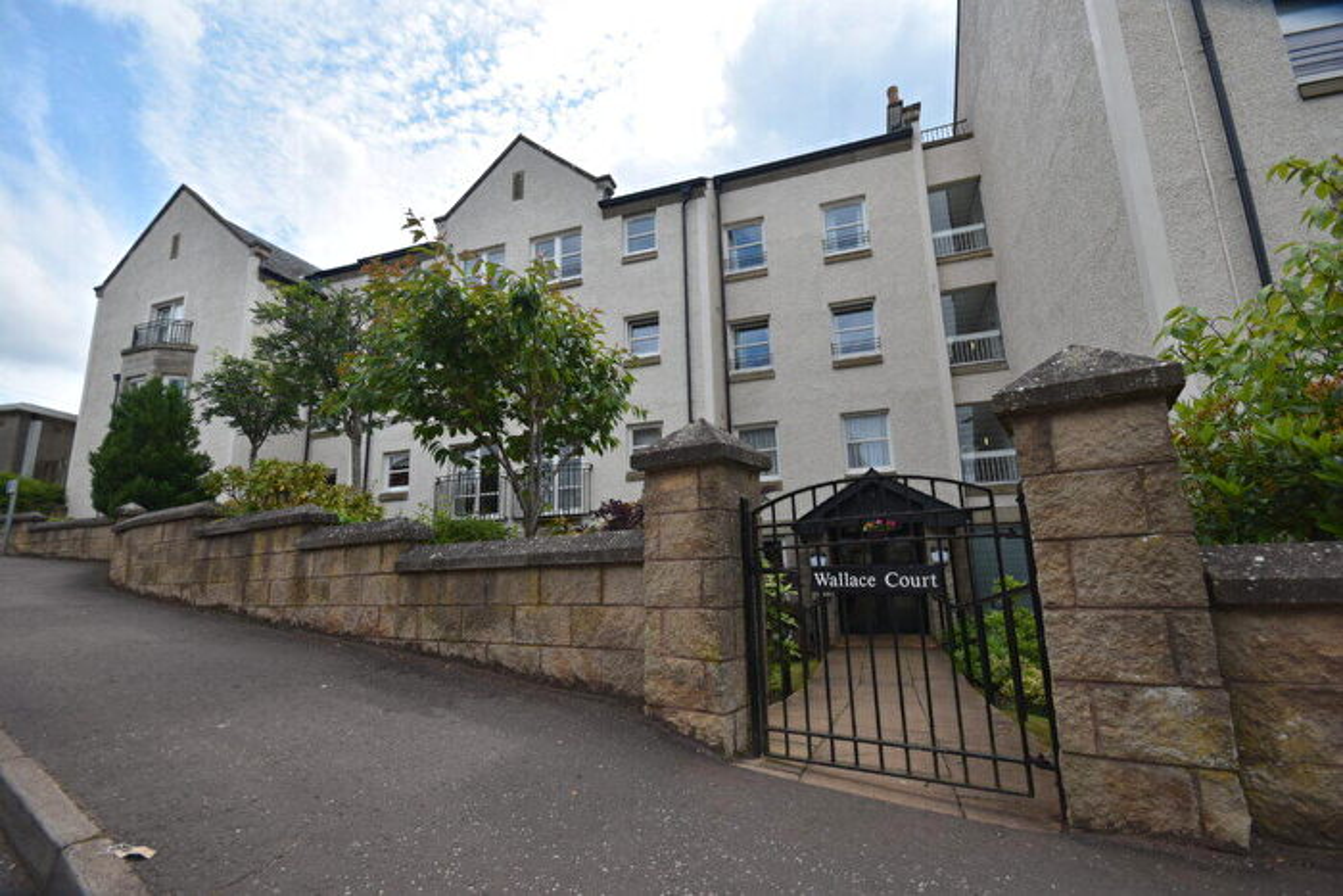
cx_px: 672
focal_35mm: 15
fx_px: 560
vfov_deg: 77.4
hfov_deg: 100.4
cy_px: 448
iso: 200
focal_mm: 10
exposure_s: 1/250
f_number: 8
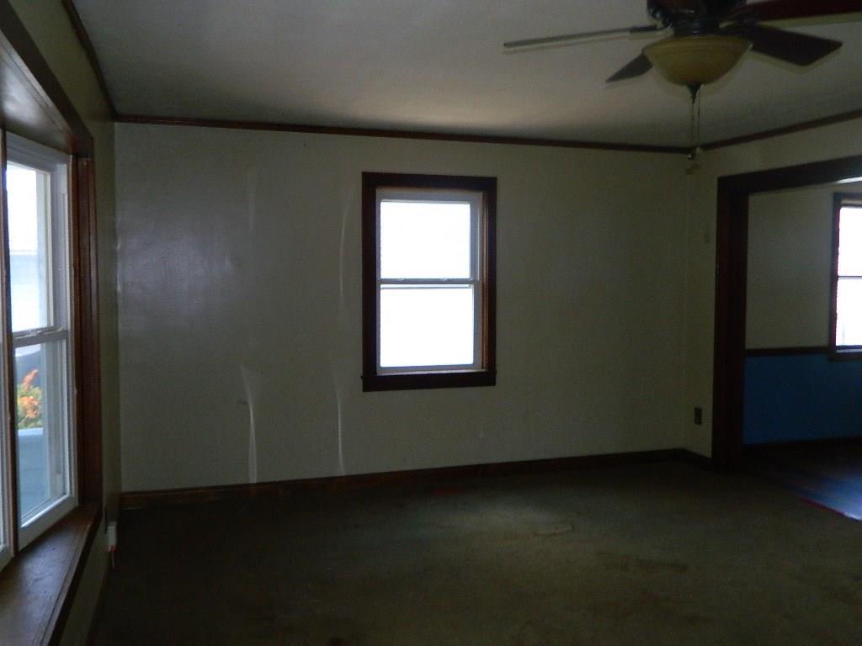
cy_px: 323
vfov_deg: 45.4
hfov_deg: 58.4
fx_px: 772
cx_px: 431
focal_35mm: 31
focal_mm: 5.6
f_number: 9.1
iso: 320
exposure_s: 1/30
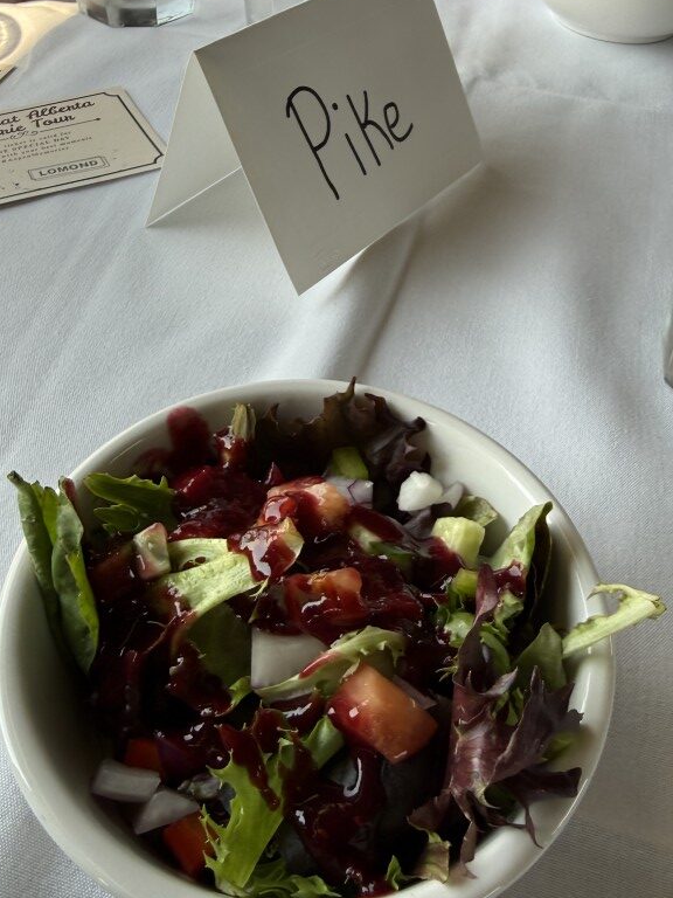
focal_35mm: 32
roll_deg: -2.0
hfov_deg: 44.1
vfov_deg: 56.8
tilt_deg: -42.7
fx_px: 830
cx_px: 318
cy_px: 469
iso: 40
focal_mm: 2.22
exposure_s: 1/156
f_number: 2.2
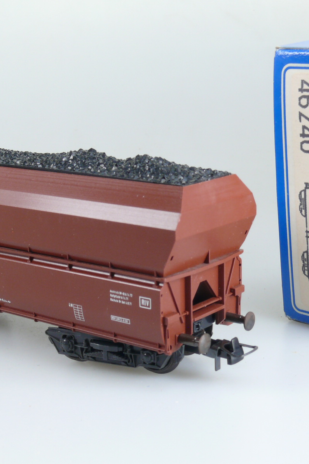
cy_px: 232
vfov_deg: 27.3
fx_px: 952
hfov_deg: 18.4
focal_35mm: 74
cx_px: 122
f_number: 6.3
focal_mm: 9.4
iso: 100
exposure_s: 1/13
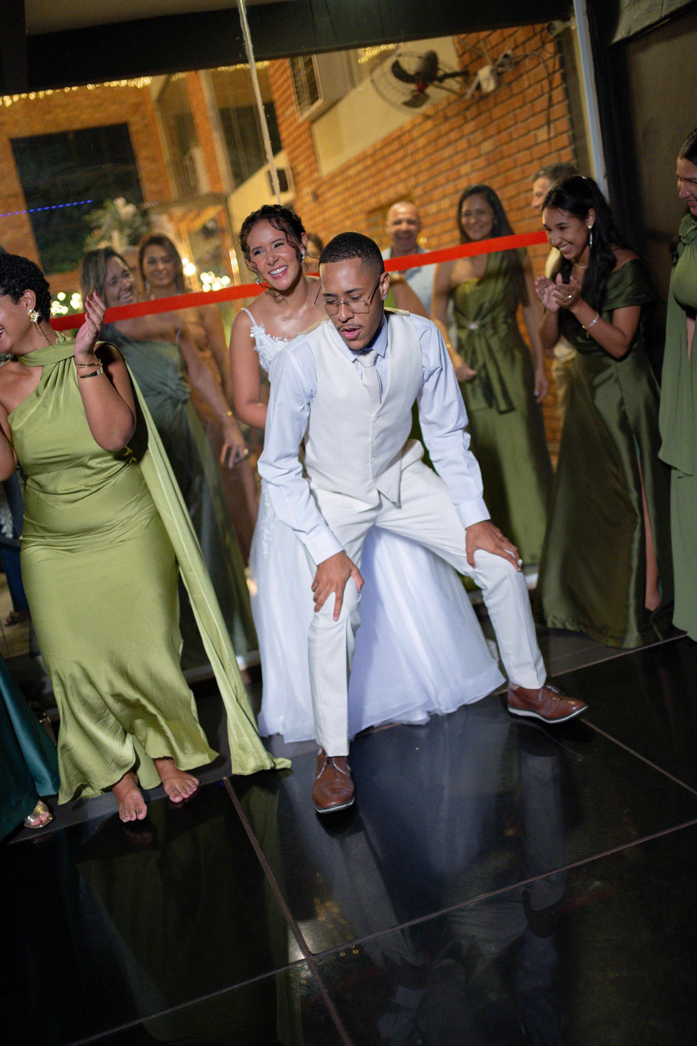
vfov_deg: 54.4
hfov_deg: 37.9
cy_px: 523
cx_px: 348
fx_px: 1016
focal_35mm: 35
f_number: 1.4
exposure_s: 1/400
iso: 2000
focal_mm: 35
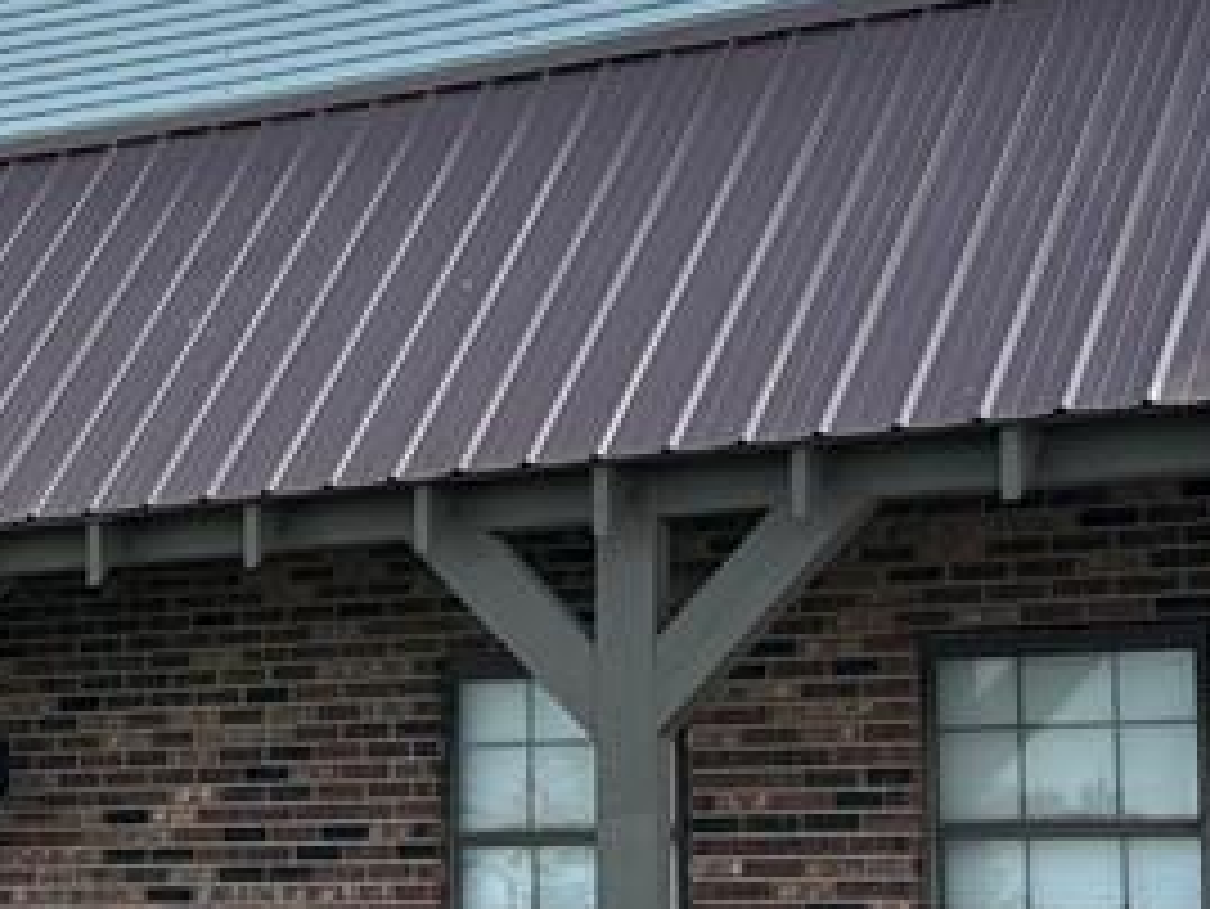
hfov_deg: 19.6
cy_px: 490
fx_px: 3462
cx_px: 189
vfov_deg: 15.0
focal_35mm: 99
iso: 50
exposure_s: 1/1311
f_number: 1.6
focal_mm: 5.96
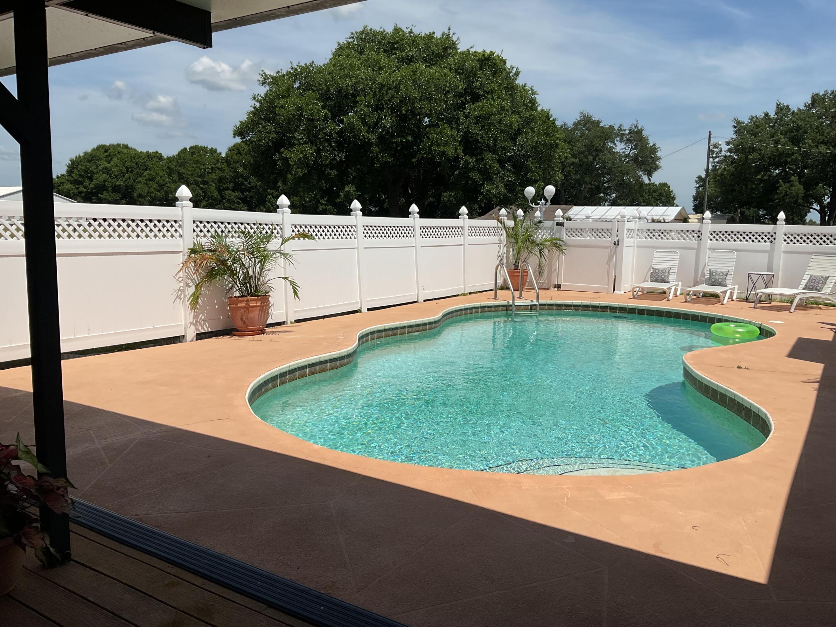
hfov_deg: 61.7
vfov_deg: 48.2
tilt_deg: -7.2
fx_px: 700
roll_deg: -2.2
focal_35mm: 29
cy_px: 314
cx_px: 418
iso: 16
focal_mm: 3
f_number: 1.8
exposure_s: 1/4785
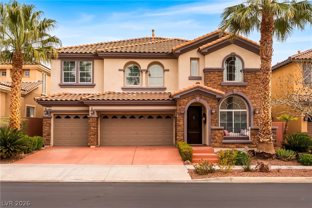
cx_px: 156
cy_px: 104
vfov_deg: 36.9
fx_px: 312
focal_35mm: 36
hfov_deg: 53.1
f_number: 8
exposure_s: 1/8000
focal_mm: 24
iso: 400
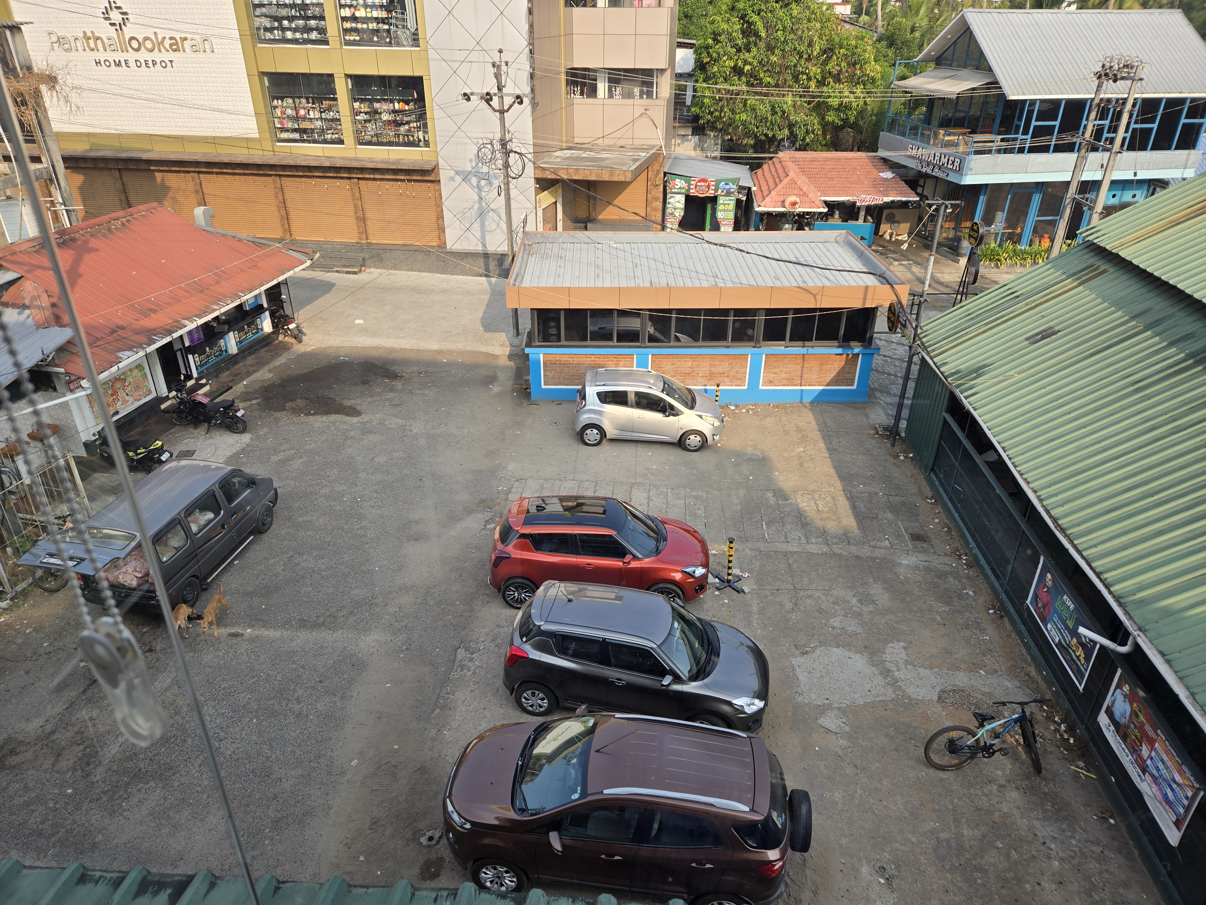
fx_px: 801
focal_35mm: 23
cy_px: 452
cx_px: 603
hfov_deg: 73.9
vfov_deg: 58.9
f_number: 1.8
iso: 25
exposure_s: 1/769
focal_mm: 5.4
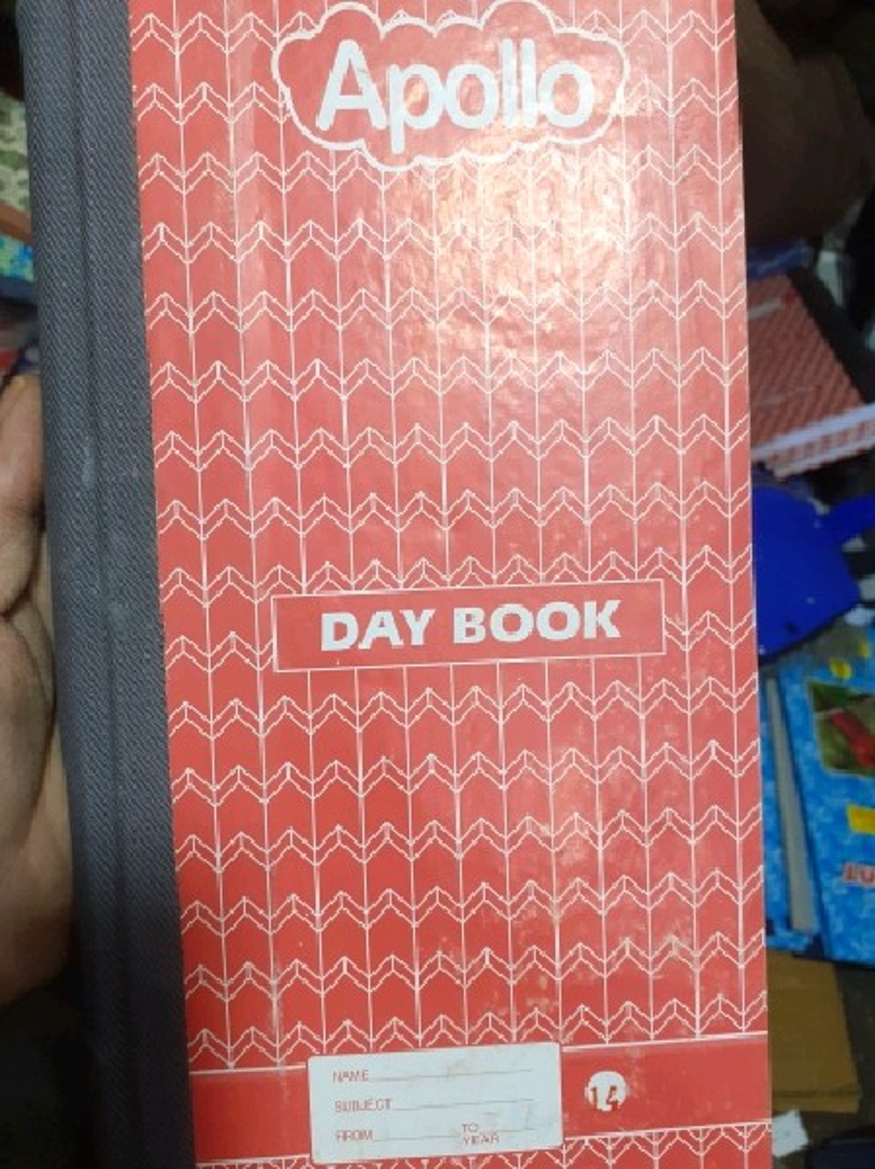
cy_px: 584
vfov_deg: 65.4
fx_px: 911
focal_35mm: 27
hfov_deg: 51.3
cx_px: 438
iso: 200
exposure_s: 1/50
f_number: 1.9
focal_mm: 3.6
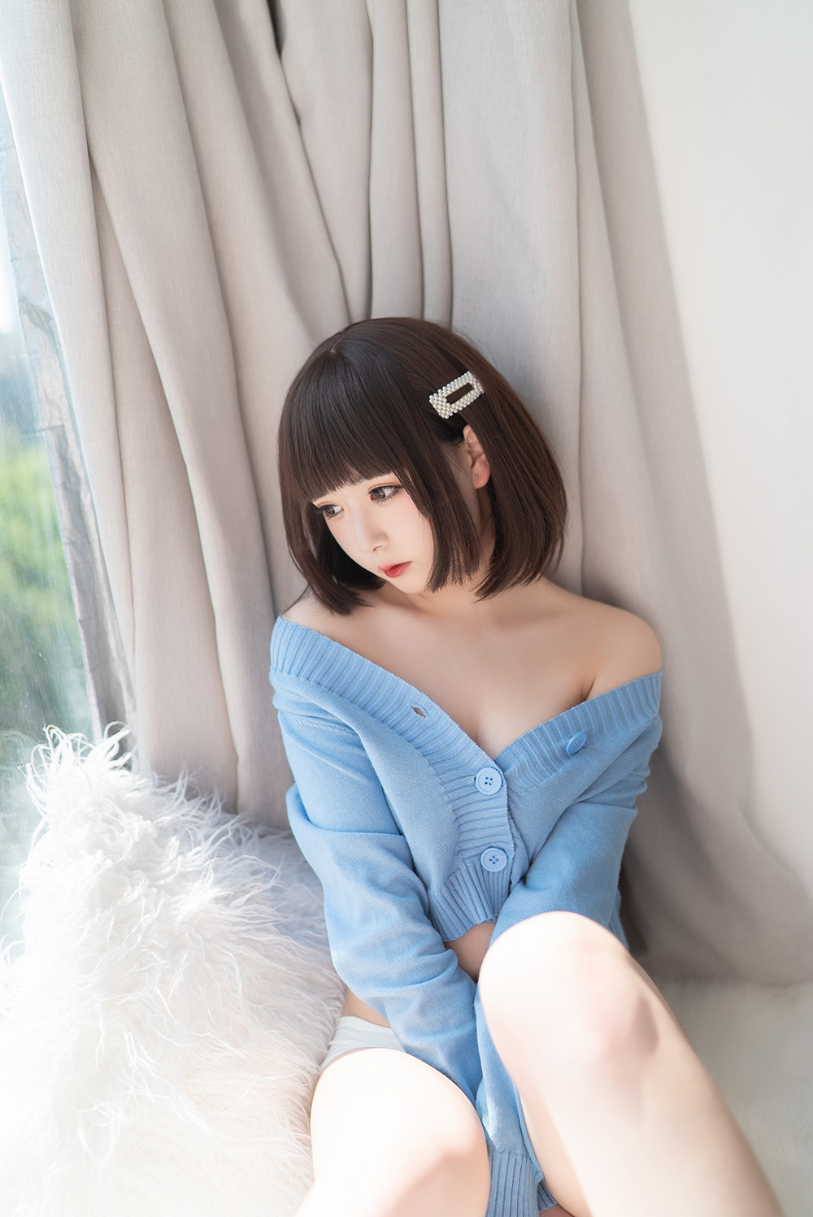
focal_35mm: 35
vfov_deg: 54.4
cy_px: 608
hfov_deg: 37.9
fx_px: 1184
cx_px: 406
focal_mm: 35
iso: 500
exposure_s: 1/3200
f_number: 2
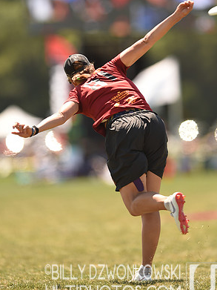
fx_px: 4767
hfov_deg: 2.6
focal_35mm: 570
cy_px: 96
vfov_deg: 3.5
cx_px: 115
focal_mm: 400
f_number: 2.8
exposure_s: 1/800
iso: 100
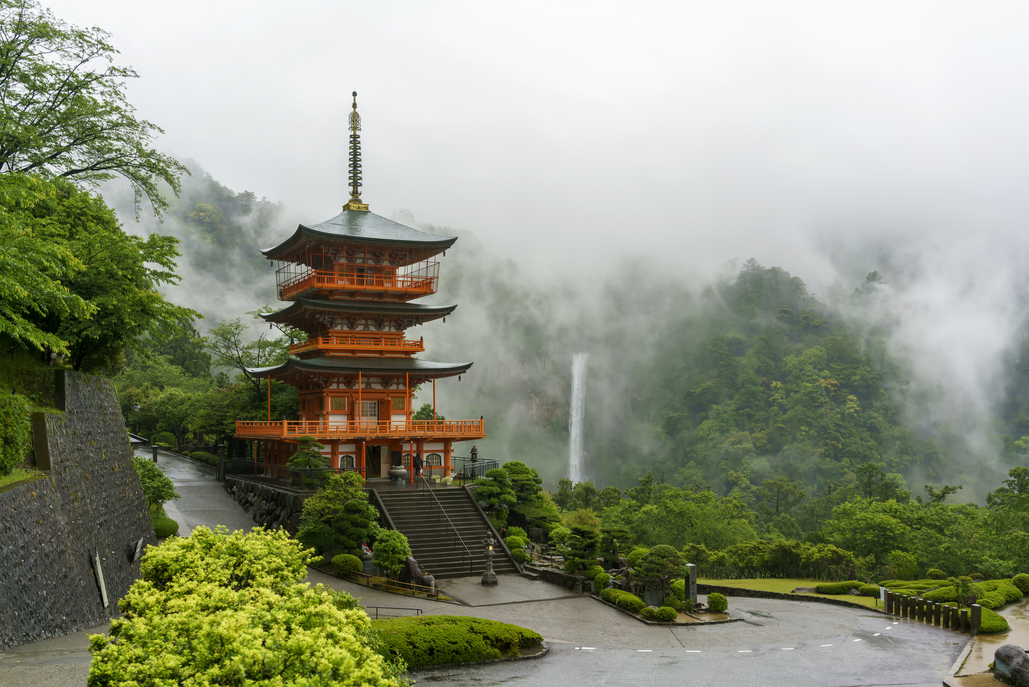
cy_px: 344
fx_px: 1001
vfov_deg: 37.9
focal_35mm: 35
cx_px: 514
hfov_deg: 54.4
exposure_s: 1/30
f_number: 8
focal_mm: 35
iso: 100
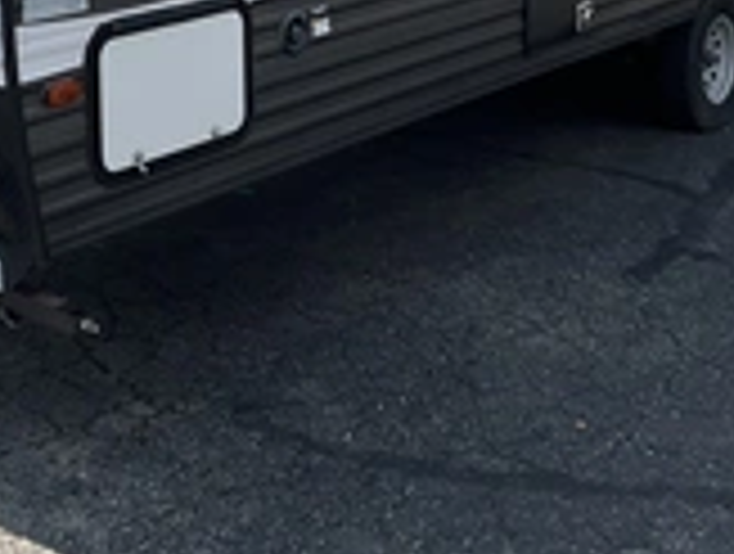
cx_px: 158
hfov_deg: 26.9
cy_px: -90
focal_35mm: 71
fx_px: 1509
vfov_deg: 19.7
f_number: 1.8
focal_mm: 3
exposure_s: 1/1984
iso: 25
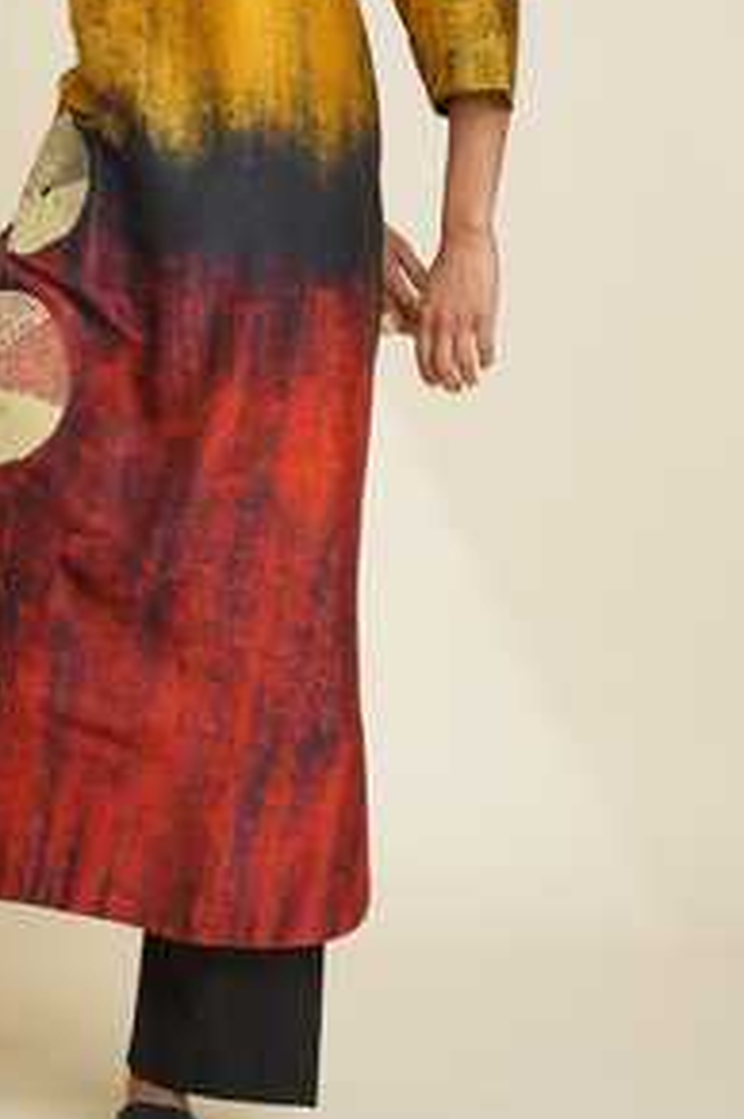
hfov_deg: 15.0
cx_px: 77
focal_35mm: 90
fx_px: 2796
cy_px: 278
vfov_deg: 22.4
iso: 100
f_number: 6.3
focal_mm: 50
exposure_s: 1/60
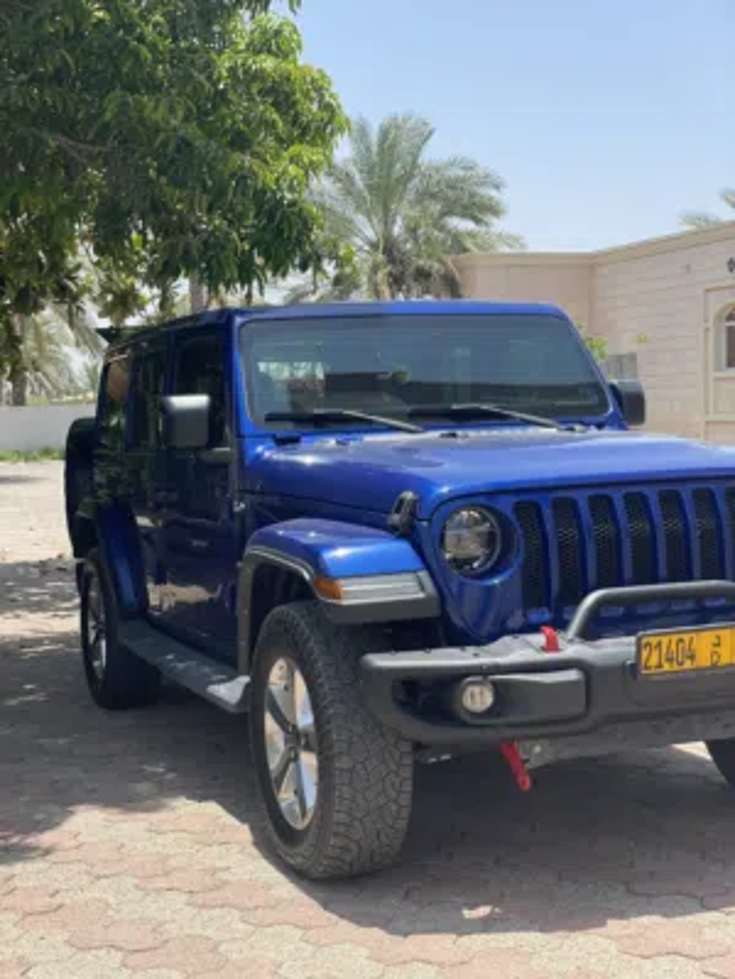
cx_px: 368
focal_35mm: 52
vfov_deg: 36.8
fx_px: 1472
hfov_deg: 28.0
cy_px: 490
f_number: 2
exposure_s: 1/1065
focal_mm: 6
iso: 32
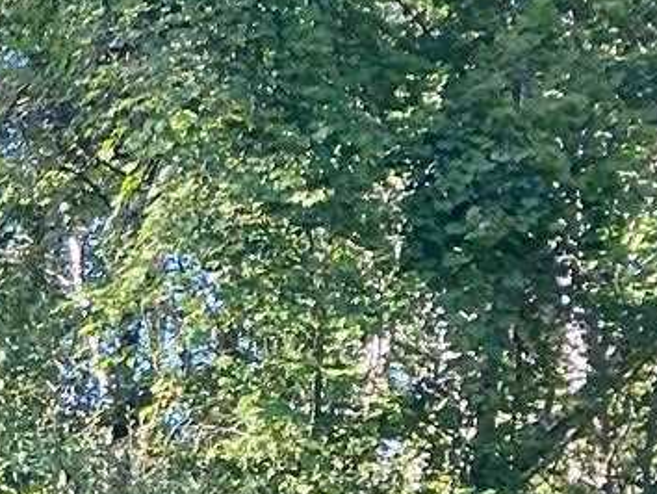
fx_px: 2811
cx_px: -1154
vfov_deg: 9.1
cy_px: 1146
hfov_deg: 10.5
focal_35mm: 148
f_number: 1.8
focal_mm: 4.25
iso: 40
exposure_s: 1/122
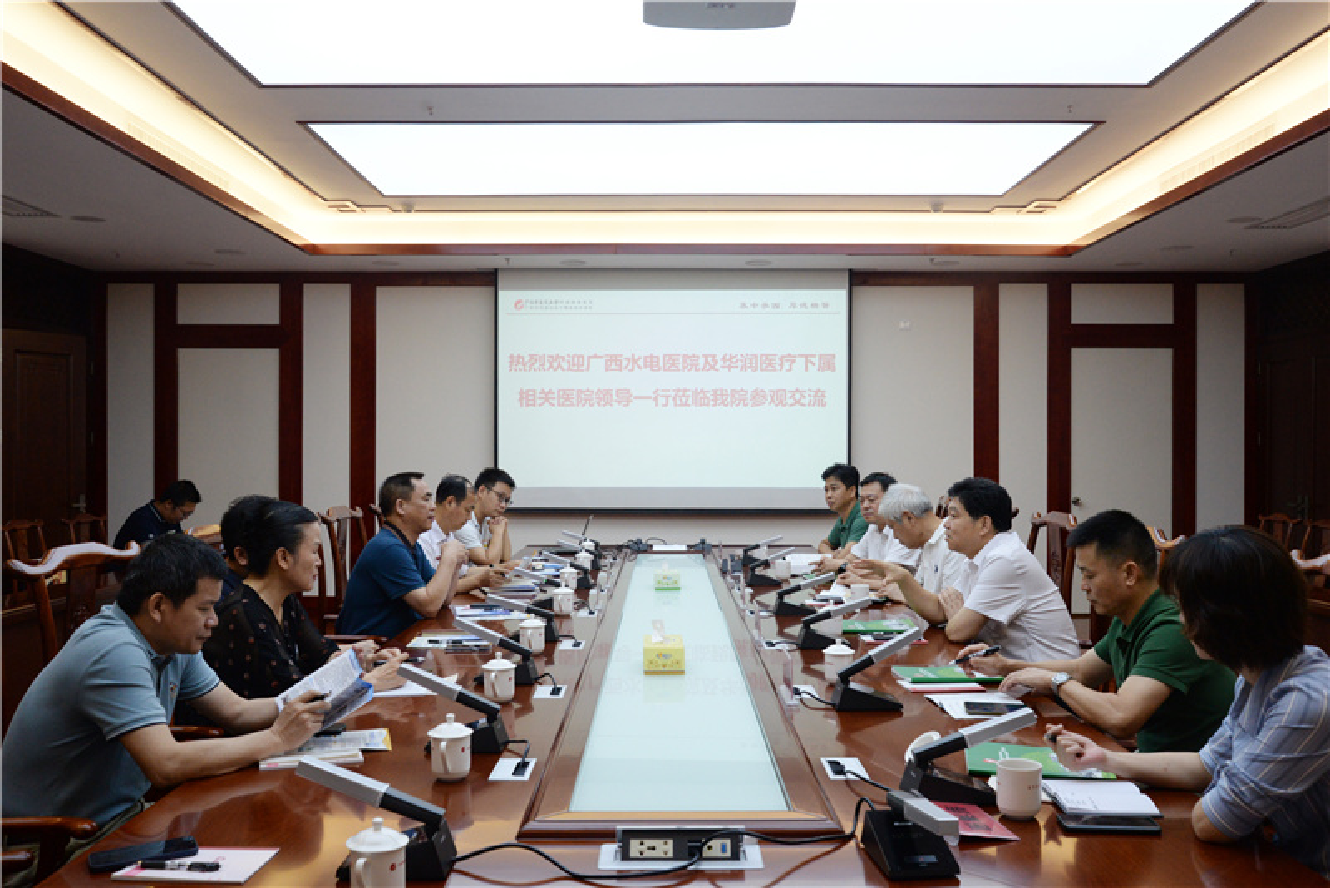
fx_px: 1146
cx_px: 665
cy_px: 444
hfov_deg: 60.3
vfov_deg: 42.4
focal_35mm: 31
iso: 2000
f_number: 8
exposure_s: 1/250
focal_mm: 31
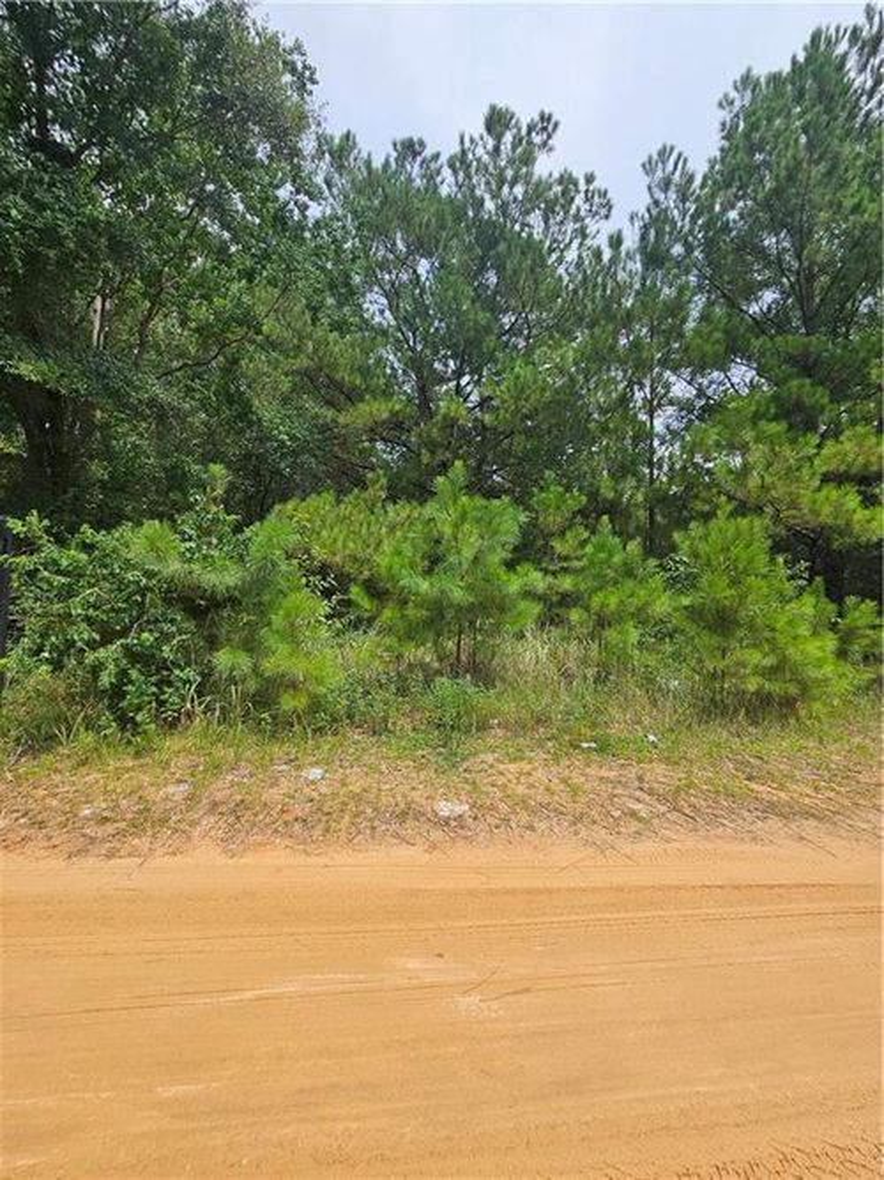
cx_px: 442
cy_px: 590
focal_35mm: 13
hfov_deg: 89.9
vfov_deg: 106.2
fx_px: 443
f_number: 2.2
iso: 50
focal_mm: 2.2
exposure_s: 1/1829
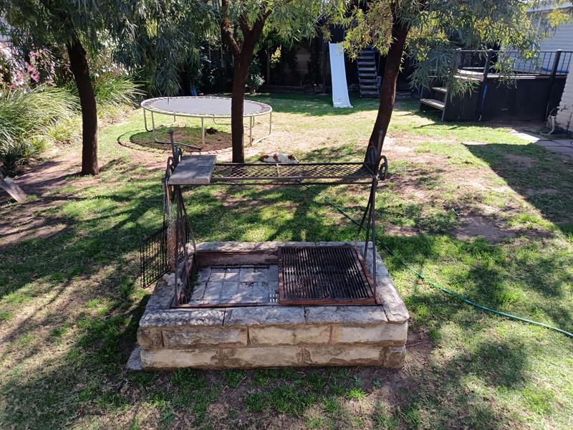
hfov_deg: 71.6
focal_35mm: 24
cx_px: 286
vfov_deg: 56.8
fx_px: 397
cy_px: 215
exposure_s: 1/100
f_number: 1.75
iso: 166
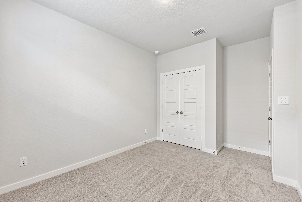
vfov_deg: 81.2
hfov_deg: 104.3
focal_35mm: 14
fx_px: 117
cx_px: 151
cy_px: 101
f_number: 8
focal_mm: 14
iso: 400
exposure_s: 1/15
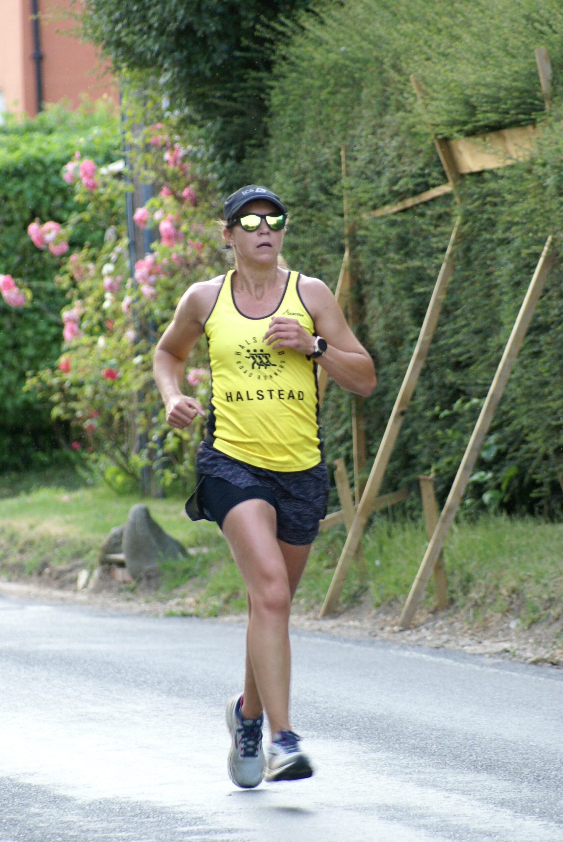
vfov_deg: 6.5
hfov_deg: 4.4
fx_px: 7376
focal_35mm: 315
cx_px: 282
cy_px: 421
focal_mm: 210
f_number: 5.6
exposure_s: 1/125
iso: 800
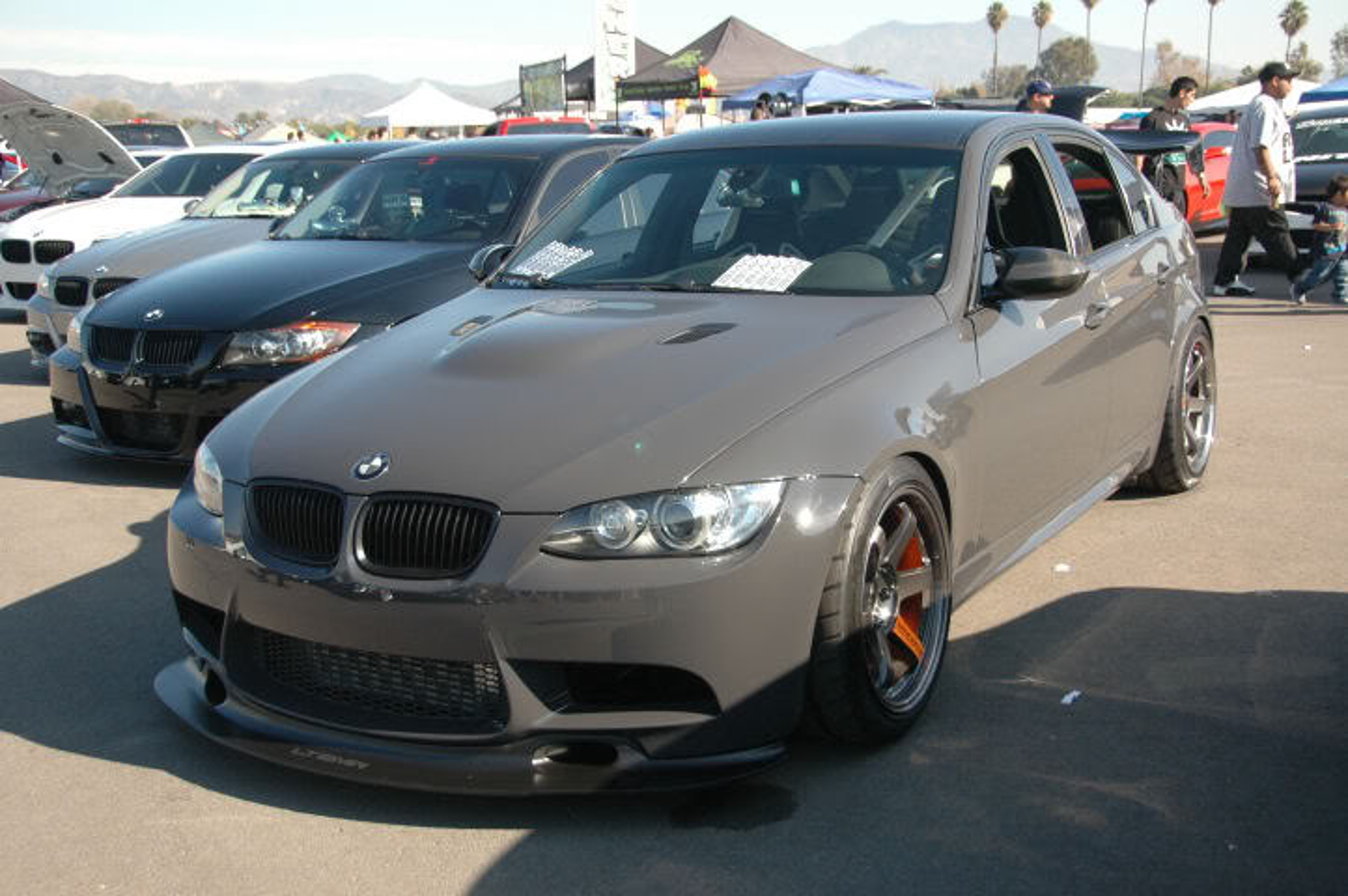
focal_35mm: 42
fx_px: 1571
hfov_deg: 46.4
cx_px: 674
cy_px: 448
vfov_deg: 31.8
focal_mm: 28
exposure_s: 1/640
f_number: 4.5
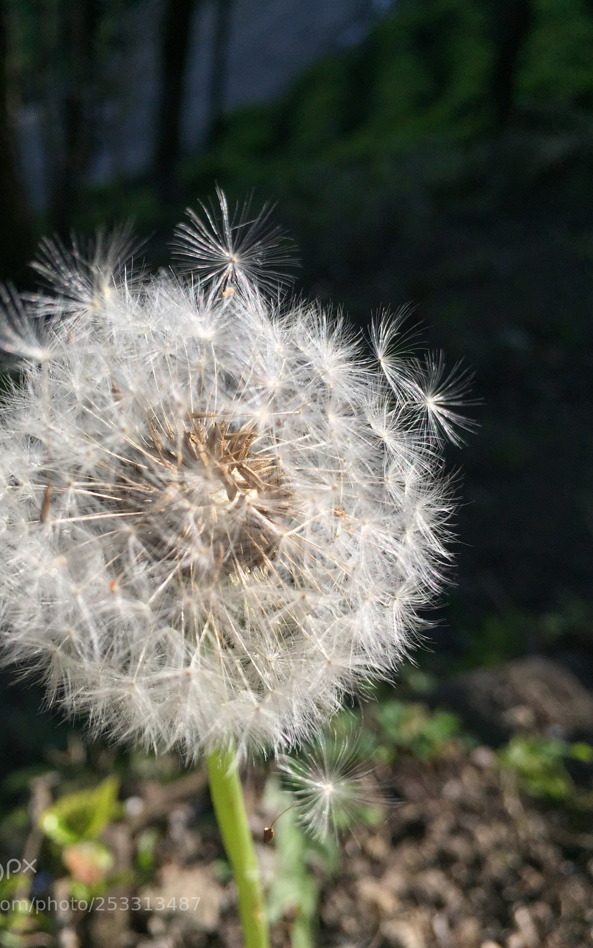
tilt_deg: -50.2
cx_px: 247
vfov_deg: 61.2
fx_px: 802
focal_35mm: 31
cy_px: 473
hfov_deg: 40.5
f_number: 2.2
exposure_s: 1/1883
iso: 32
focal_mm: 4.15
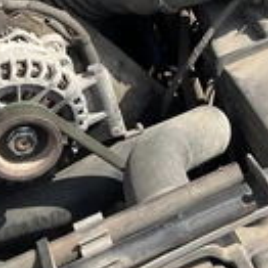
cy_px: 10
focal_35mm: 78
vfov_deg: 21.5
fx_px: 683
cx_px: 333
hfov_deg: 20.5
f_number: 1.8
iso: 25
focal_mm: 3
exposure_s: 1/912
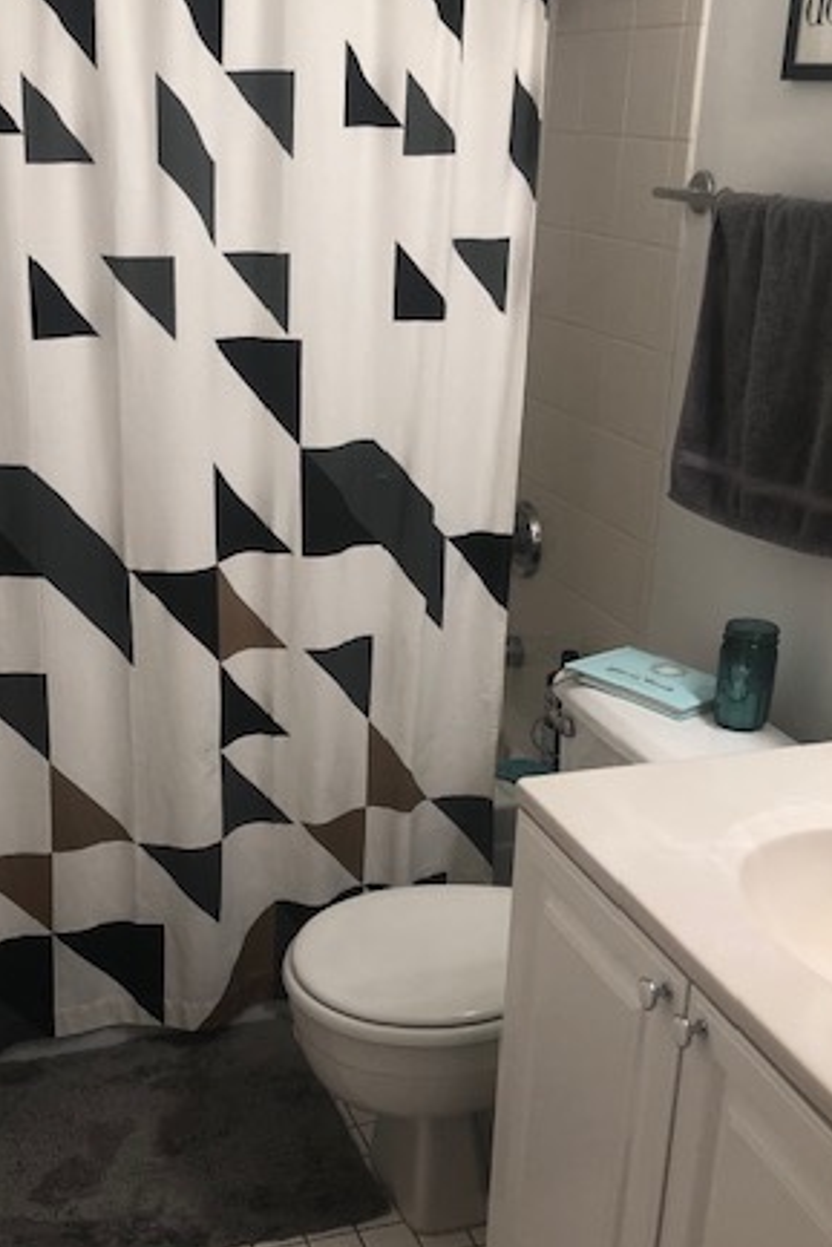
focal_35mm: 43
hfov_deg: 30.9
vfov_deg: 45.3
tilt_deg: -25.7
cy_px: 720
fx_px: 1489
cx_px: 268
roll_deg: +2.1
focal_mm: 4
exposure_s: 1/30
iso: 25
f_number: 1.8
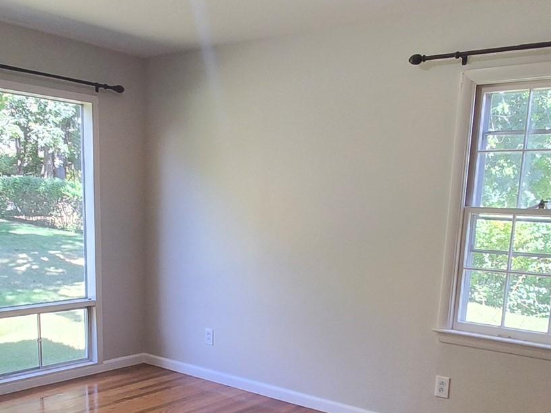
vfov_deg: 34.5
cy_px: 348
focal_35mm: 40
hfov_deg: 46.8
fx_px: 637
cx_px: 259
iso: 64
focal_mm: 1.46
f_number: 2.2
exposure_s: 1/60
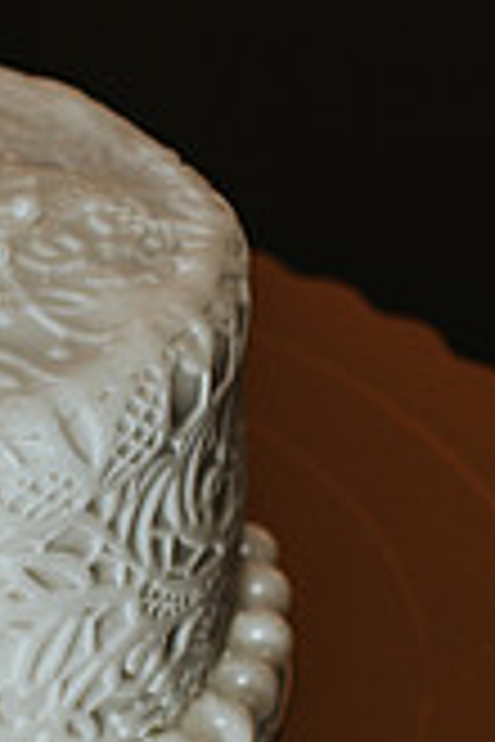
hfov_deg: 9.2
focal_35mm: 146
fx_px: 3011
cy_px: 577
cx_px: -186
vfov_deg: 14.0
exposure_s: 1/200
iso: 720
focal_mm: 35
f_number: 3.5
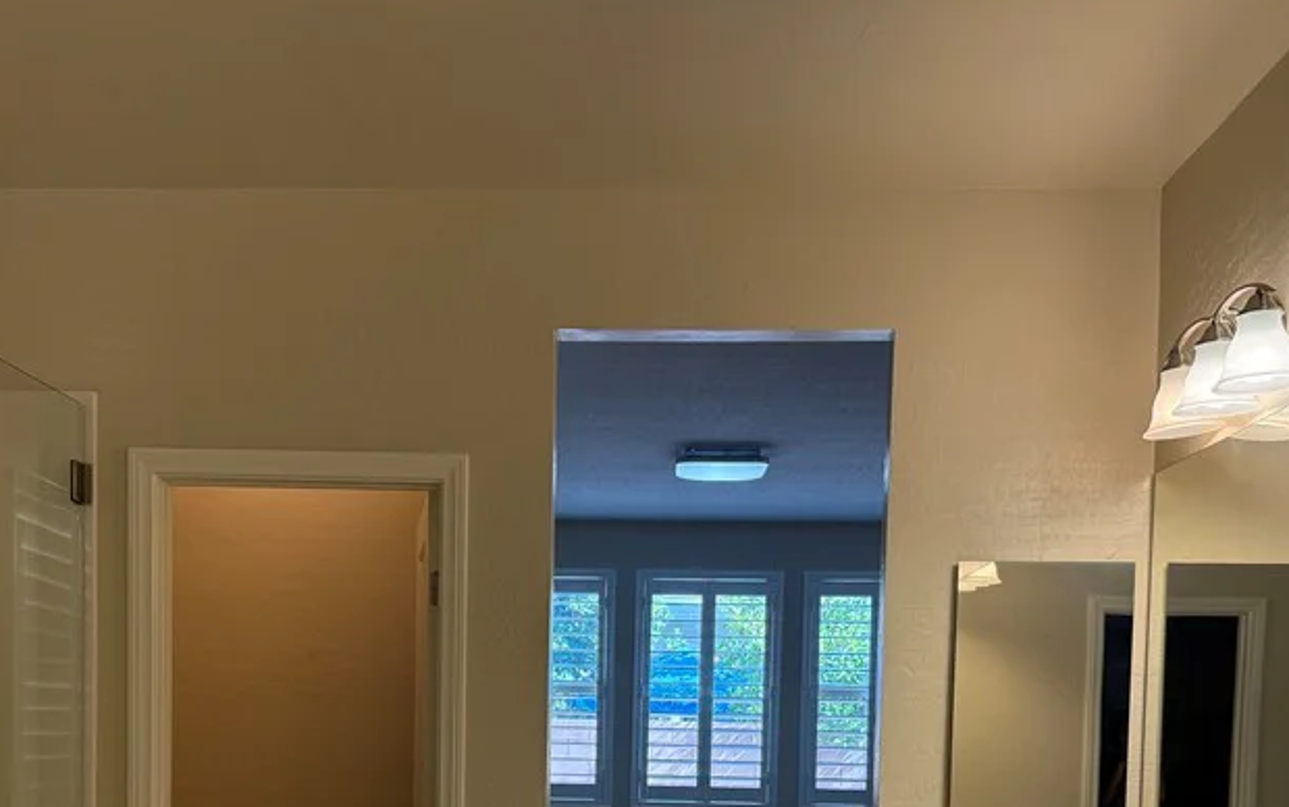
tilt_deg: -1.3
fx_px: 1476
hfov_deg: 47.1
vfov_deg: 28.9
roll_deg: -1.2
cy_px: 778
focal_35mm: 42
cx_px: 586
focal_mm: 6.76
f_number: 1.78
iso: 200
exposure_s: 1/204
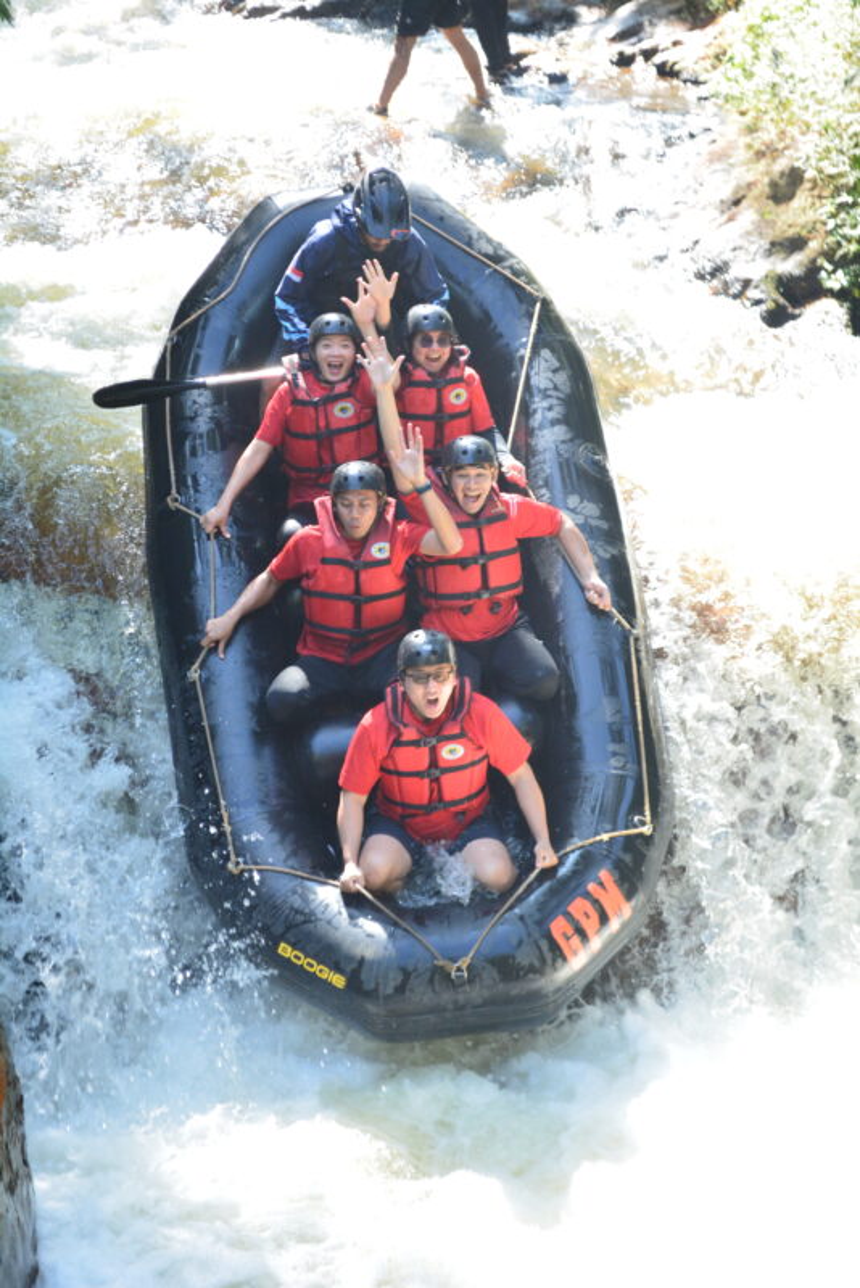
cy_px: 644
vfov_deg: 24.6
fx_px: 2953
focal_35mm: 82
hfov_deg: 16.6
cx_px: 430
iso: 1250
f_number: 5.6
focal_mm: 55
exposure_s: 1/200
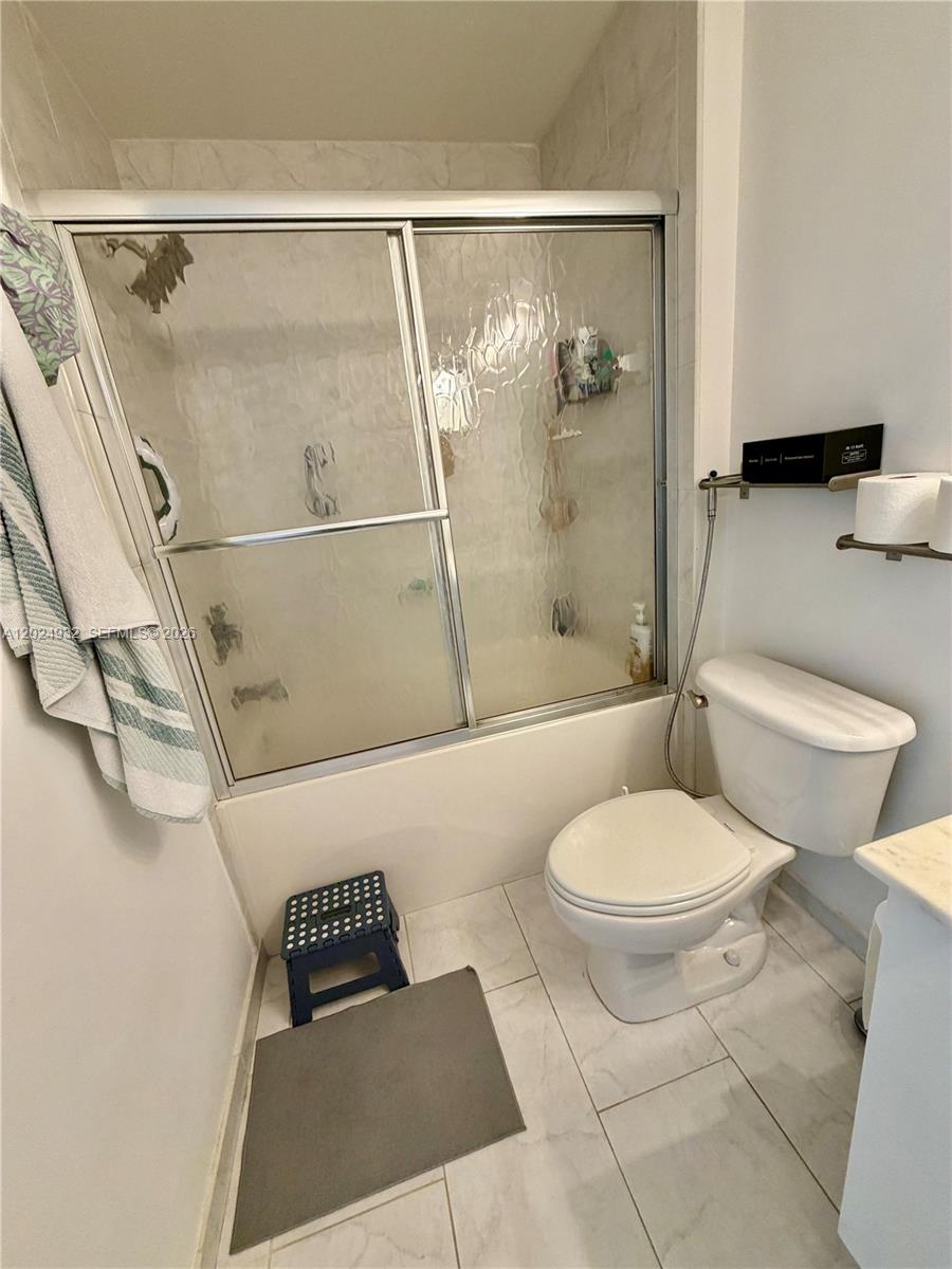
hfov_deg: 85.7
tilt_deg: -16.5
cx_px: 476
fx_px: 513
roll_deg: +7.6
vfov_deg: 102.1
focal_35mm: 14
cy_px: 634
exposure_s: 1/60
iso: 200
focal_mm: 2.22
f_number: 2.2
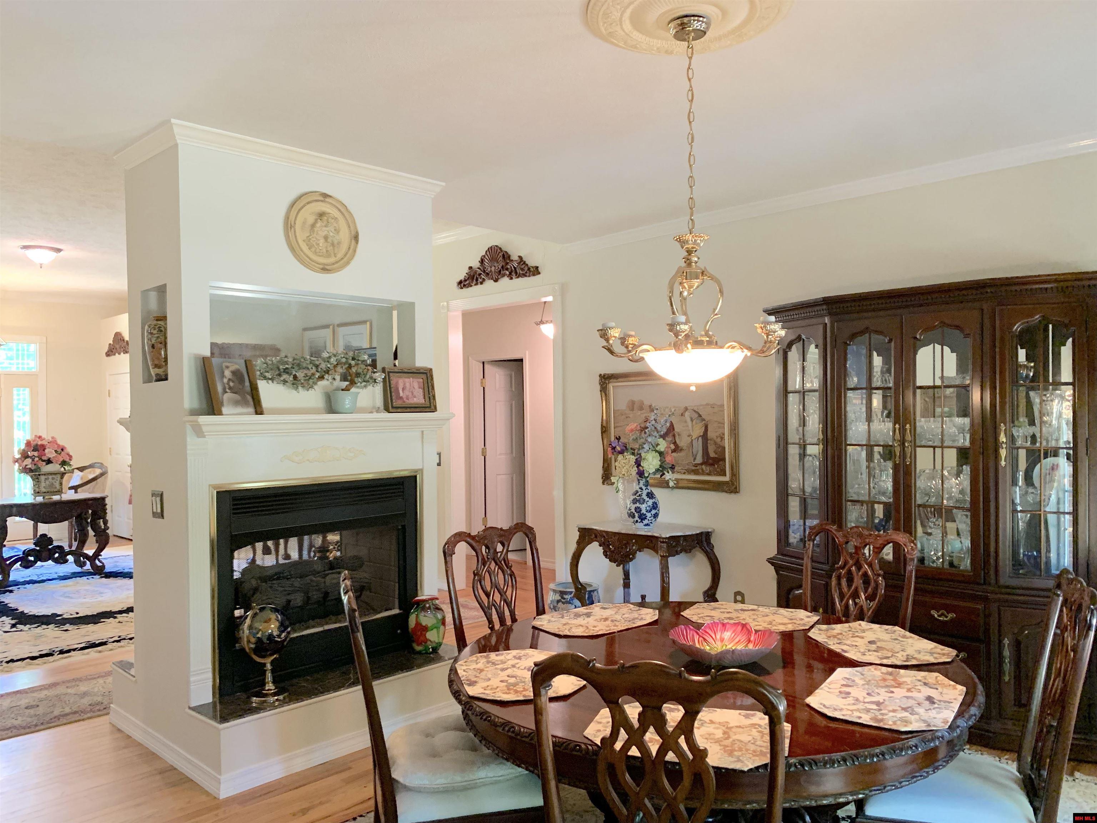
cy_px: 412
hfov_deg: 67.3
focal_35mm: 26
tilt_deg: +1.4
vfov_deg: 53.1
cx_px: 548
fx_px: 824
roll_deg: +0.2
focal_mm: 4.25
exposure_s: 1/40
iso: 320
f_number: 1.8
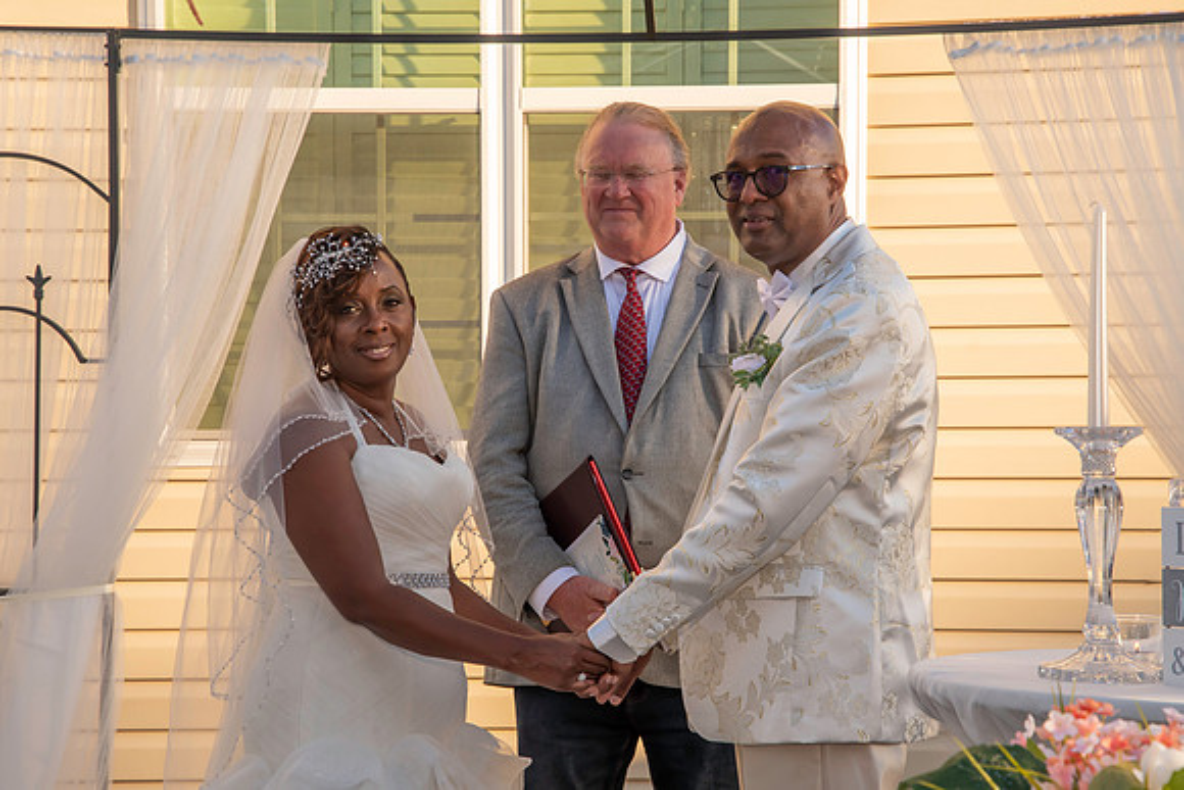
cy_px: 395
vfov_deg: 15.7
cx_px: 592
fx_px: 2862
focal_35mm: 87
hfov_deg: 23.4
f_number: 9
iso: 400
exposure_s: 1/250
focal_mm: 58
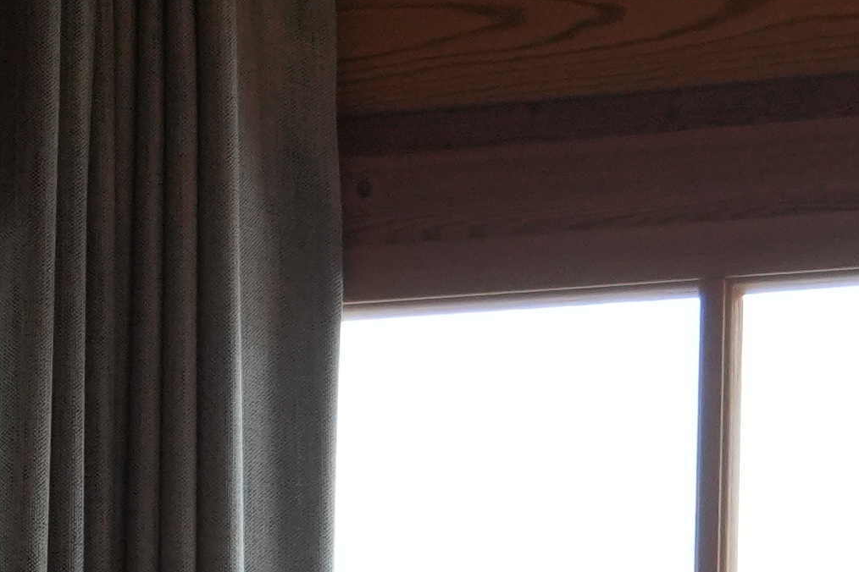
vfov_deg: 4.5
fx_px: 6991
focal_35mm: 293
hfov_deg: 7.0
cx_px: -27
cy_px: 1729
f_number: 2.8
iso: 800
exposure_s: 1/640
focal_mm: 32
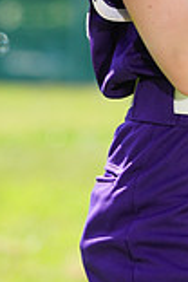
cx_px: 125
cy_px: -152
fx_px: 8733
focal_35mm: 1115
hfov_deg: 1.2
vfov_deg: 1.8
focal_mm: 300
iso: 200
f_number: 10
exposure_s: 1/160
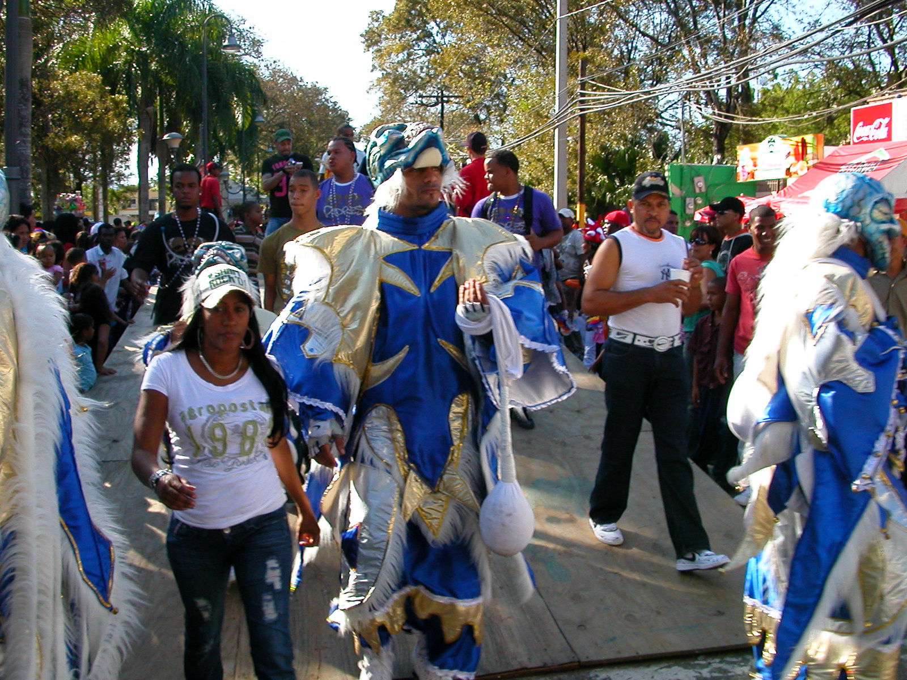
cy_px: 340
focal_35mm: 37
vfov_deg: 38.7
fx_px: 969
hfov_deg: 50.1
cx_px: 454
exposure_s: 1/199
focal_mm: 5.6
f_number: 4.5
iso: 100
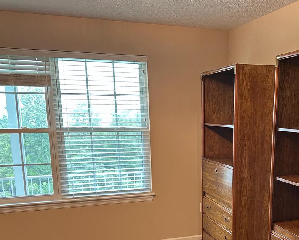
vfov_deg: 33.8
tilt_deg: -12.4
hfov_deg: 42.0
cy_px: 196
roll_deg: -0.5
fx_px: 381
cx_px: 213
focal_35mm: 43
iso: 160
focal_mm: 6.86
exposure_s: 1/60
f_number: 1.78
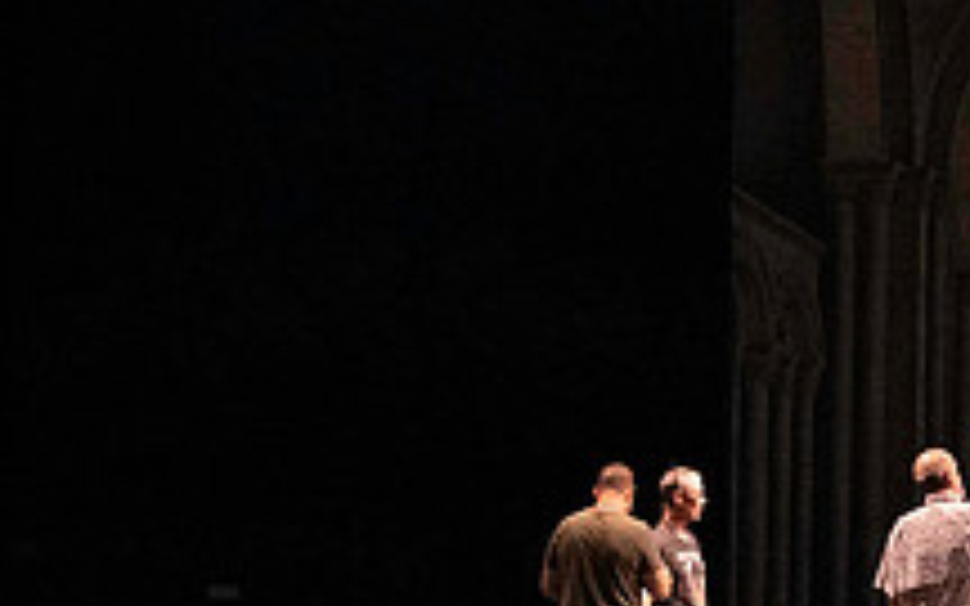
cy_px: -7
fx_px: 5076
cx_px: 1230
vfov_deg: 6.8
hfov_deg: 10.7
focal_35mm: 192
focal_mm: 70
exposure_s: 1/320
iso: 25600
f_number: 5
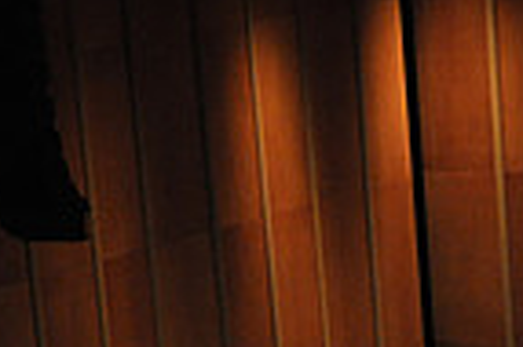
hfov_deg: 10.4
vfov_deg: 6.8
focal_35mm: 195
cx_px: 651
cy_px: 659
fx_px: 2830
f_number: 2.8
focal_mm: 32
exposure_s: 1/250
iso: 1600
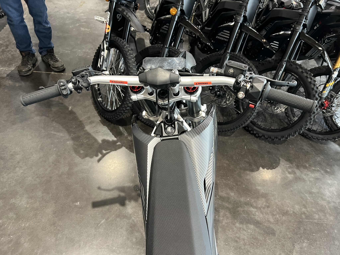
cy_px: 128
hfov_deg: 67.3
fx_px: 255
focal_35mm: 26
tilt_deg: -50.0
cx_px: 170
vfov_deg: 53.1
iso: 250
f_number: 1.5
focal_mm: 5.7
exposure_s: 1/60
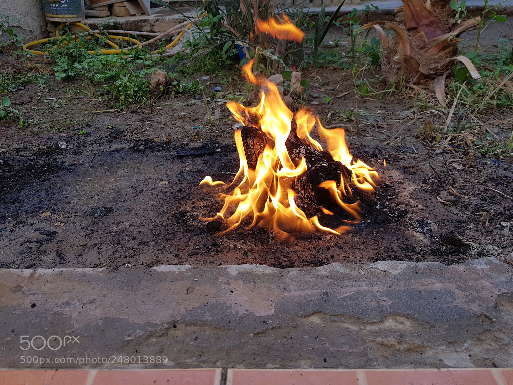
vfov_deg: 53.1
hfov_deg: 67.3
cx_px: 256
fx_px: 385
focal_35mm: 26
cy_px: 192
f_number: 1.7
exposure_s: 1/317
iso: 40
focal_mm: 4.2
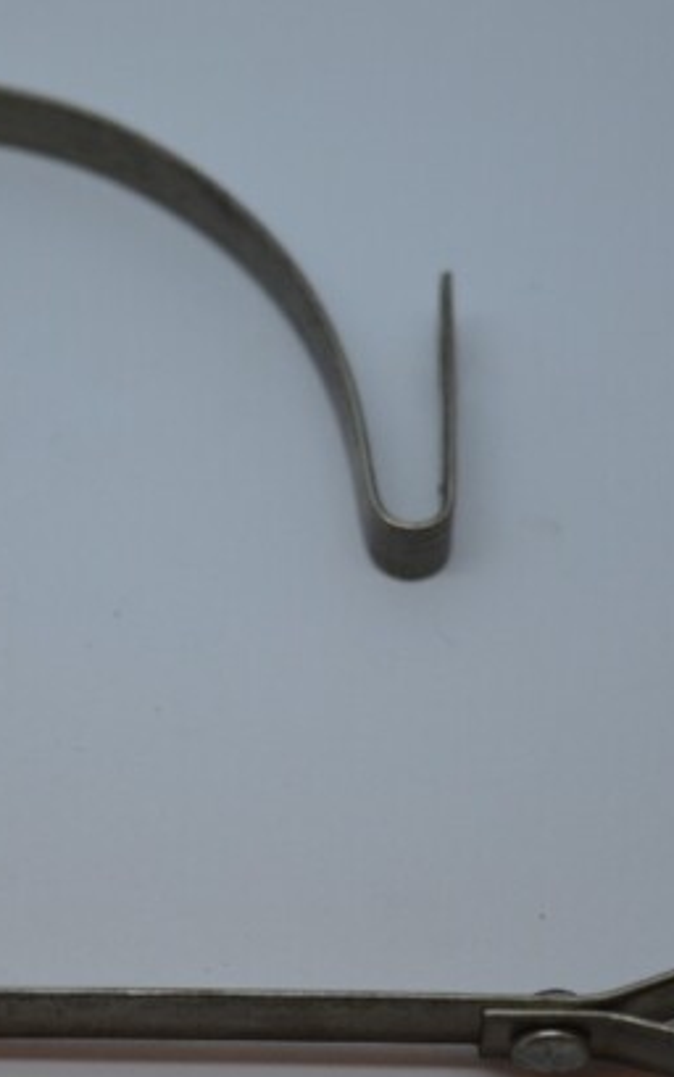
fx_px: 3787
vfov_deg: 16.2
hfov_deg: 10.1
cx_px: 155
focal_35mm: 129
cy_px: 583
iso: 200
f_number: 5.6
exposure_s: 1/125
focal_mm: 48
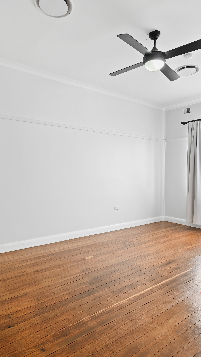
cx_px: 102
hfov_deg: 51.5
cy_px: 179
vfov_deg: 81.2
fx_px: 208
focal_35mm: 22
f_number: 4
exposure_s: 1/10
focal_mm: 14
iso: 100
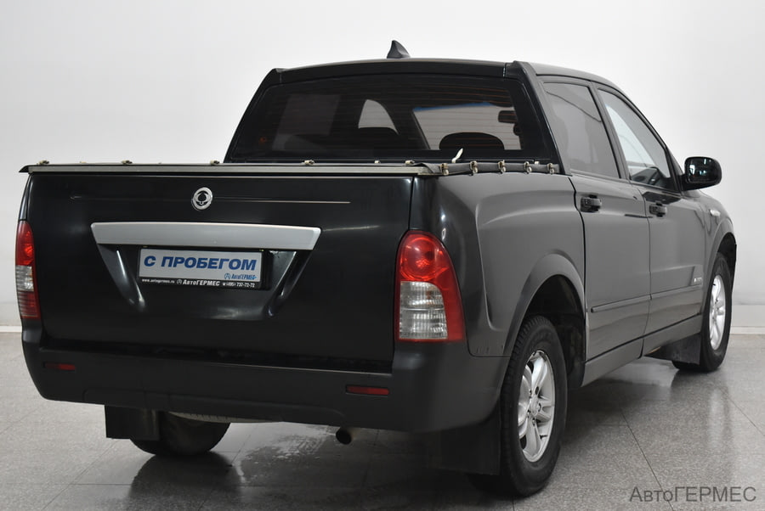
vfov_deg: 20.2
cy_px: 256
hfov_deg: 29.8
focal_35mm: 68
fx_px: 1436
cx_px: 382
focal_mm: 45
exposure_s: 1/80
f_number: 5
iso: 1800
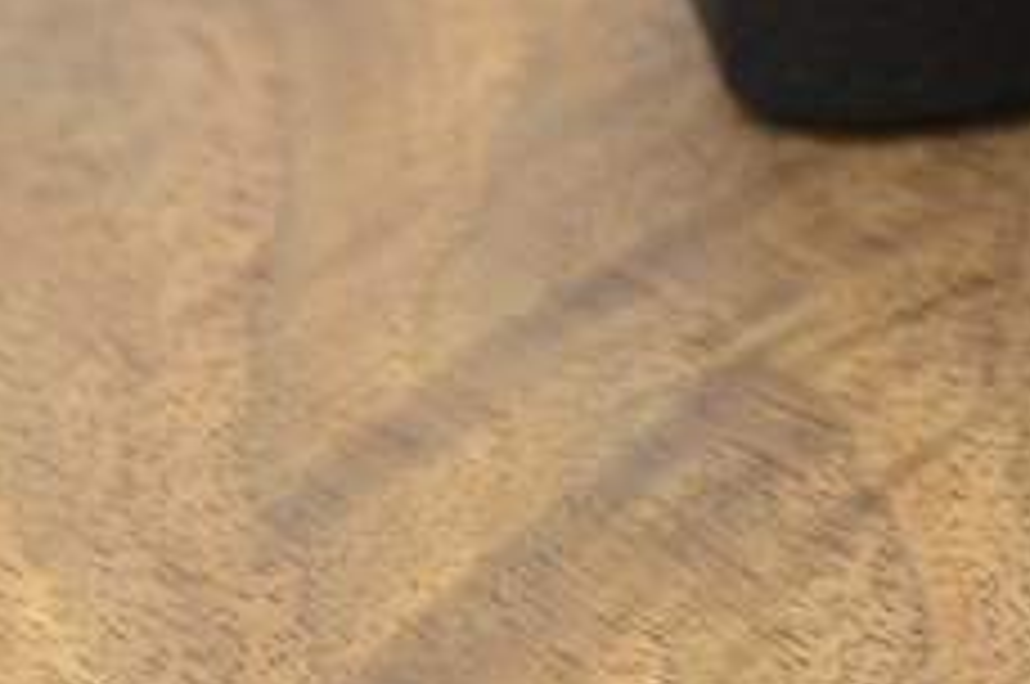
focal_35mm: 268
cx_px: 1642
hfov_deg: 7.5
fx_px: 7657
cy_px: -788
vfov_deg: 5.0
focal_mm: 40
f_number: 4.5
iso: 1250
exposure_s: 1/50
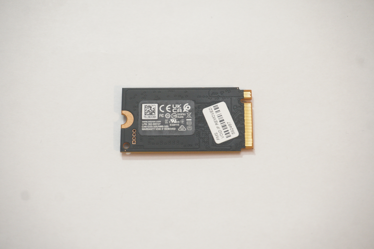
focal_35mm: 60
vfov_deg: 22.6
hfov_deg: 33.4
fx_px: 623
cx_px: 187
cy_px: 124
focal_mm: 40
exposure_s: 1/30
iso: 1600
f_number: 5.6
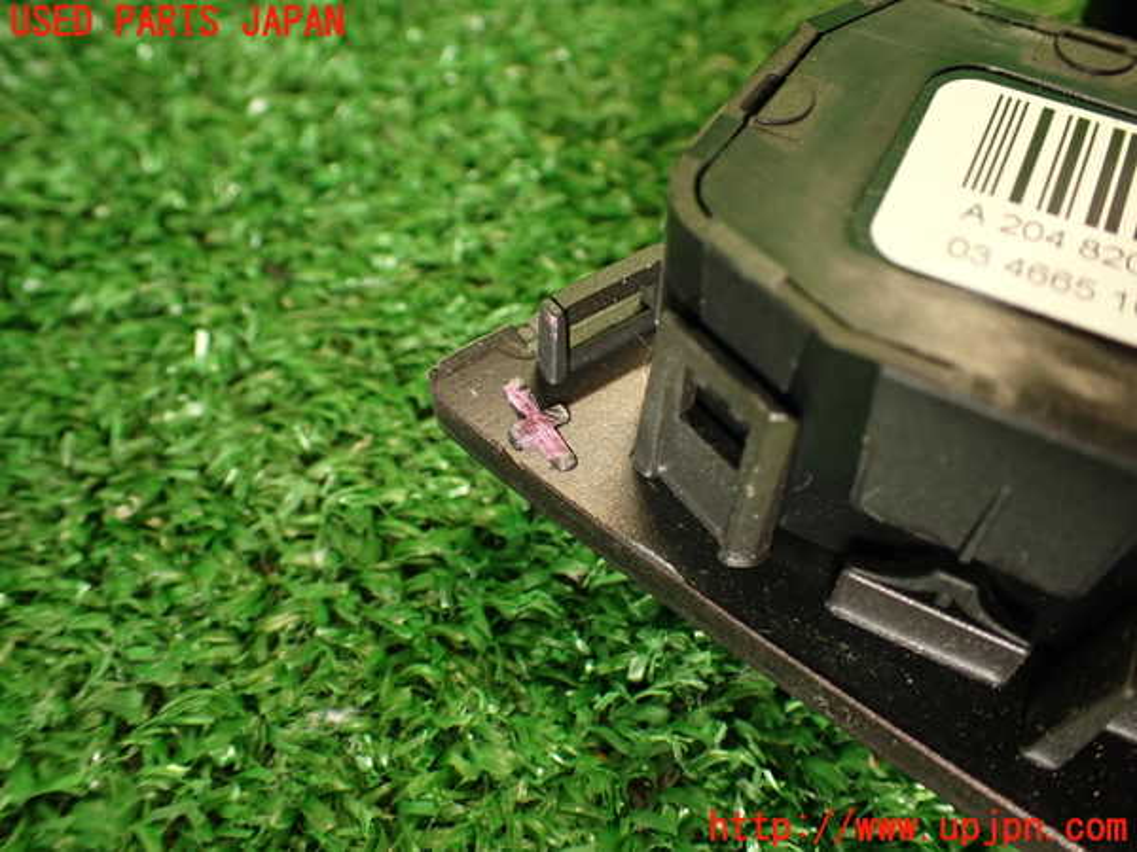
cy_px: 426
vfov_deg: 44.2
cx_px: 568
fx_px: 1051
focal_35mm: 32
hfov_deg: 56.8
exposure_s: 1/30
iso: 250
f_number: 2.4
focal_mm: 5.79
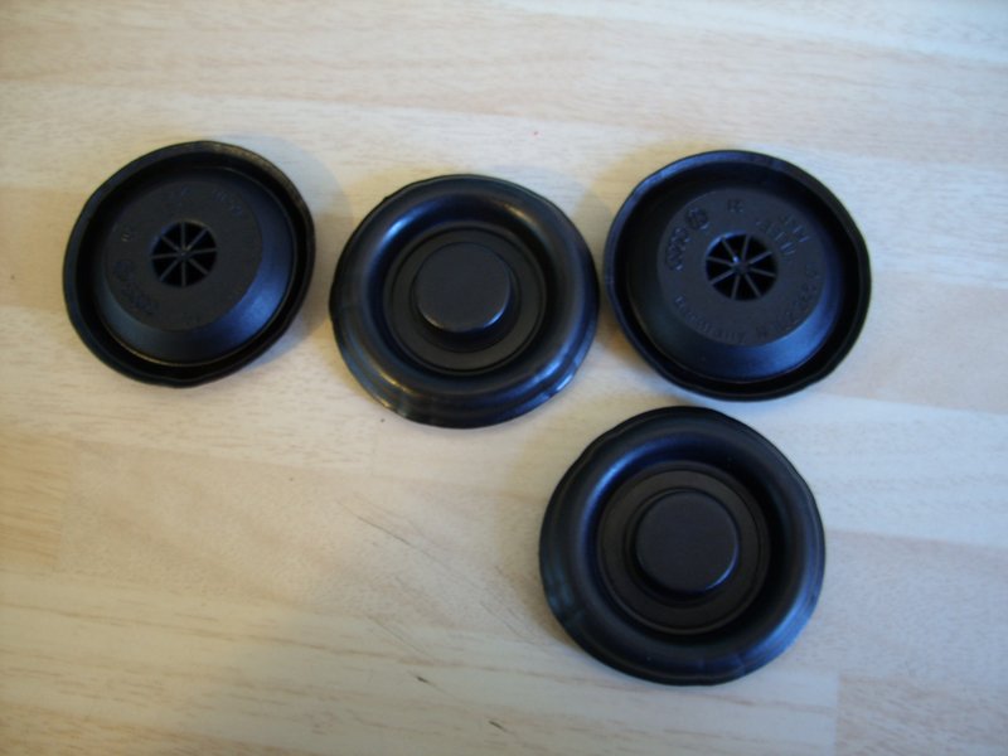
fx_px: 1107
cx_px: 504
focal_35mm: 38
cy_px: 378
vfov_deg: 37.7
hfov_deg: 49.0
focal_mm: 7.8
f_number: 2.8
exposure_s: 1/2.5
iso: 50
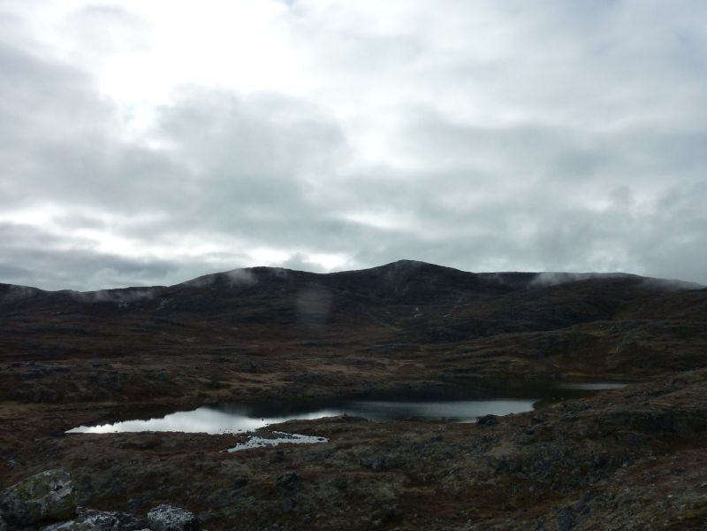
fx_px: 511
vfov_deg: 54.9
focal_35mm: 25
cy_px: 266
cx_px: 354
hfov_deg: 69.4
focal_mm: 4.1
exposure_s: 1/640
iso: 125
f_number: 5.6
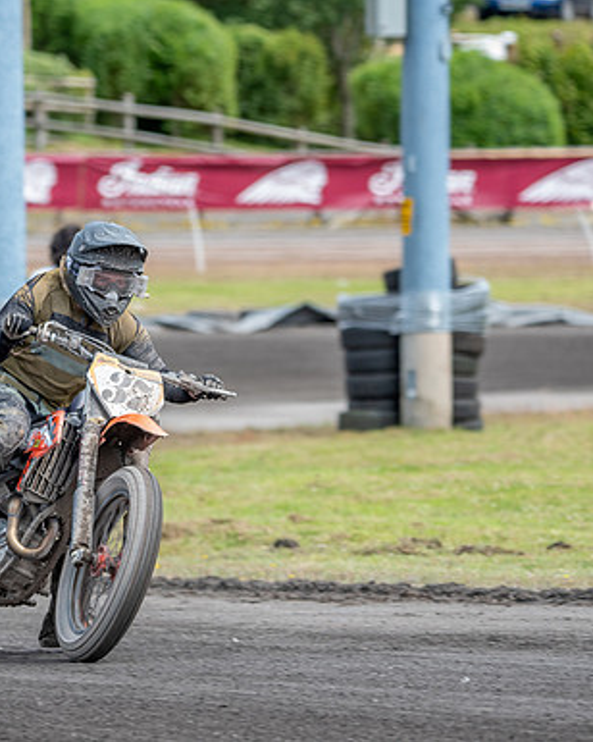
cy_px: 477
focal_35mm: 520
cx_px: 90
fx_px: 11408
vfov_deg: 3.7
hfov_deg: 3.0
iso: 200
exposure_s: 1/400
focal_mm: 260
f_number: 5.6
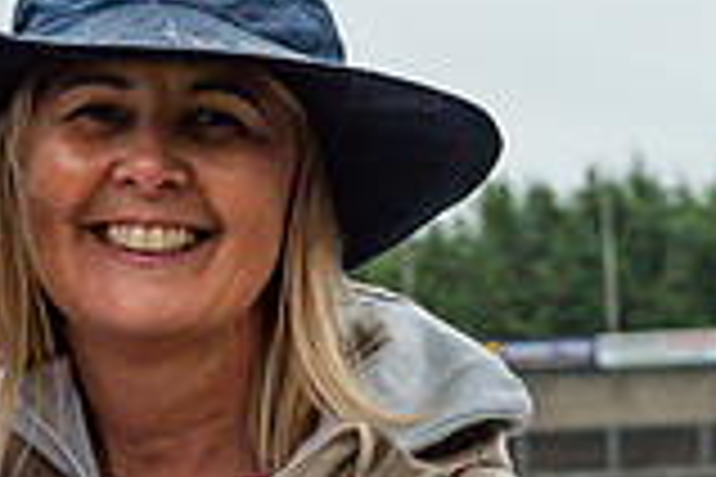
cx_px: 63
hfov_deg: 10.2
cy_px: 634
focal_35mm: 201
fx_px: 3997
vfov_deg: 6.8
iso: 1250
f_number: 4
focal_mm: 55
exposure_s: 1/100
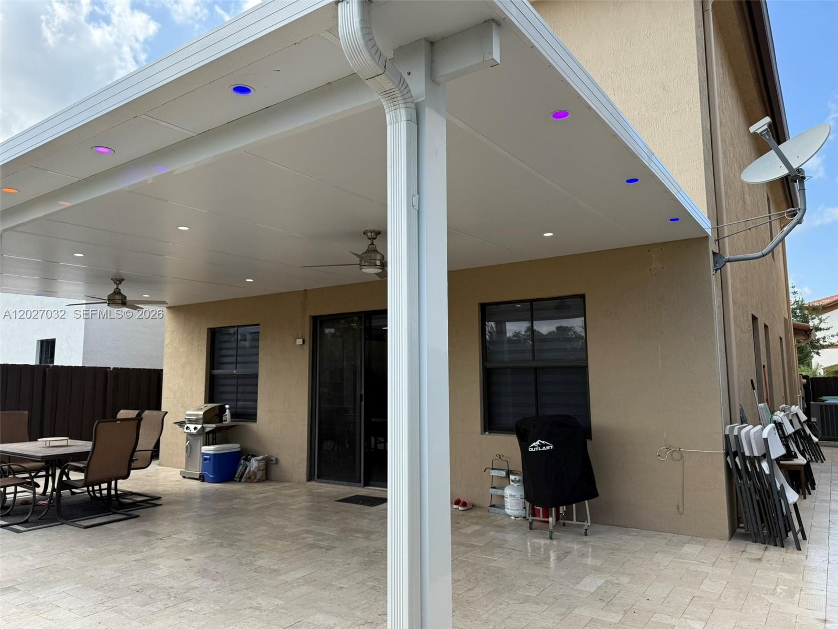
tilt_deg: +7.8
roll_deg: -0.2
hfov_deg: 71.6
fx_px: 581
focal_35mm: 24
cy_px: 314
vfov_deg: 56.8
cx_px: 419
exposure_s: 1/1653
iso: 100
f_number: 1.78
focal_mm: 6.76
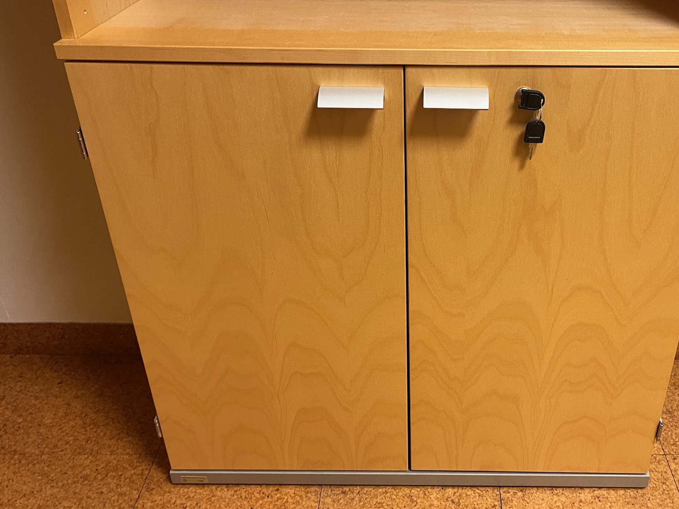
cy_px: 259
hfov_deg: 50.7
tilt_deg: -32.0
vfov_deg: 39.7
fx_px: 706
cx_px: 432
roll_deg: +0.7
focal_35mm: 36
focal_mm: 5.1
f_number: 1.6
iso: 160
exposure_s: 1/50
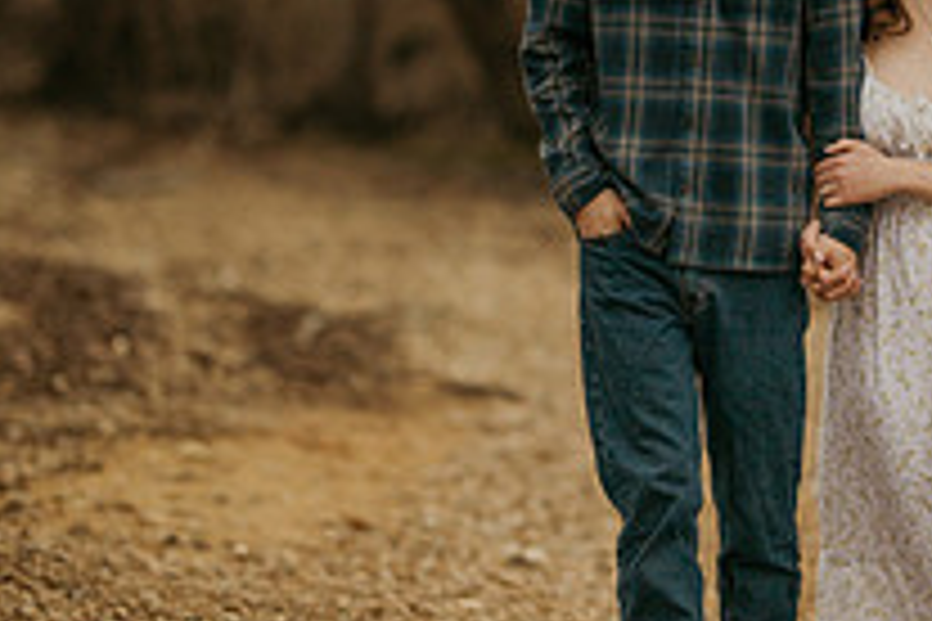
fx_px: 7611
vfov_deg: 4.7
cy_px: 182
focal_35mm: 294
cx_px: 833
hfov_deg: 7.0
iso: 200
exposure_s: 1/100
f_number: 1.4
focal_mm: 105
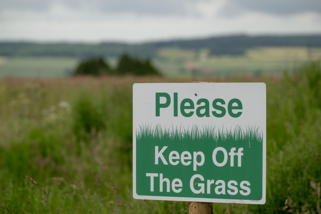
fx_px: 1614
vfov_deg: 7.6
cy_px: 107
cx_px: 160
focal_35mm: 181
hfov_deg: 11.4
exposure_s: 1/640
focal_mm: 180
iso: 200
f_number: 5.6
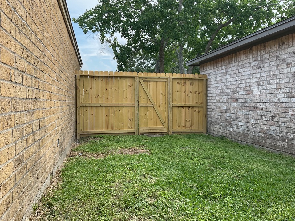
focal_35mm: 31
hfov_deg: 58.3
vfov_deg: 45.4
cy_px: 107
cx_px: 156
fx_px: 264
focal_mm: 3
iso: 16
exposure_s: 1/249
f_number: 1.8
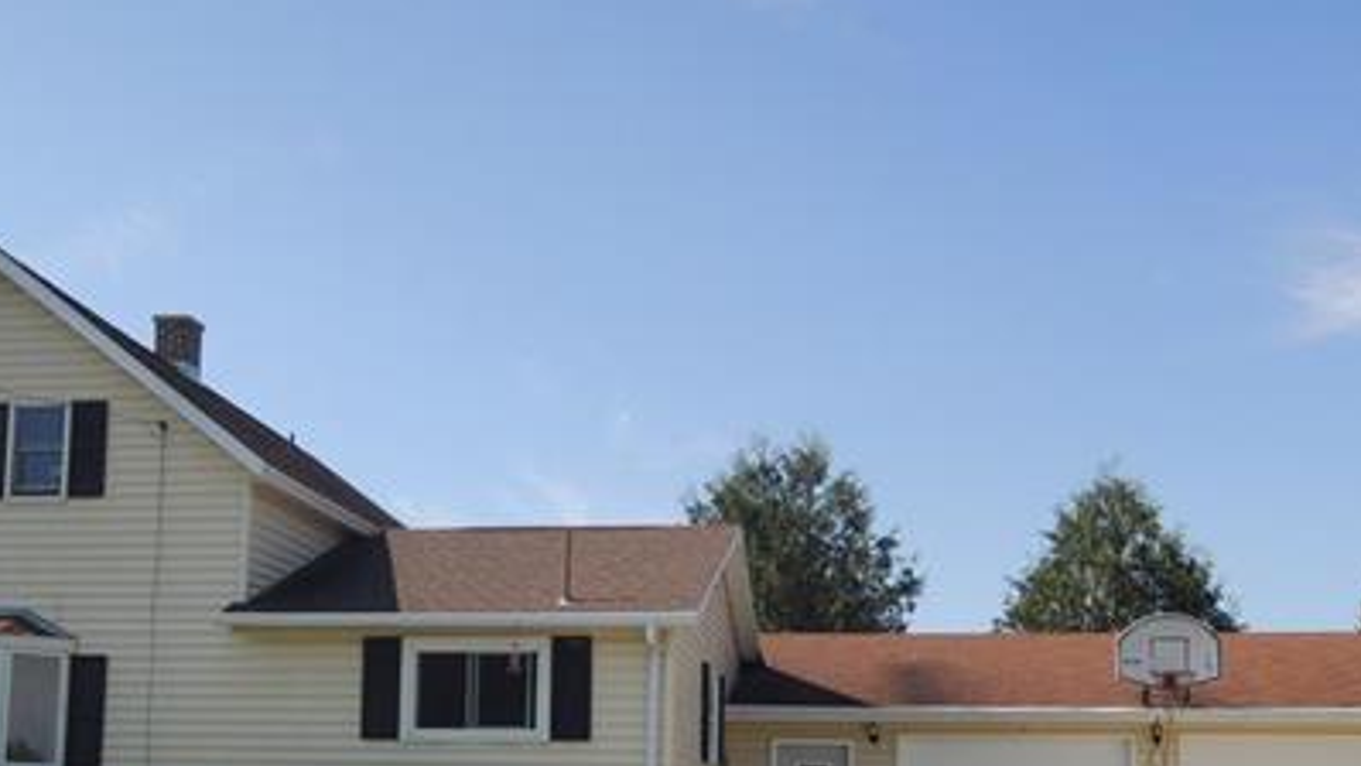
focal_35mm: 42
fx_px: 1516
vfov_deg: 27.3
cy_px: 694
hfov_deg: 48.3
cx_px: 670
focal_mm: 4.3
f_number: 3.2
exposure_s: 1/1600
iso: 100
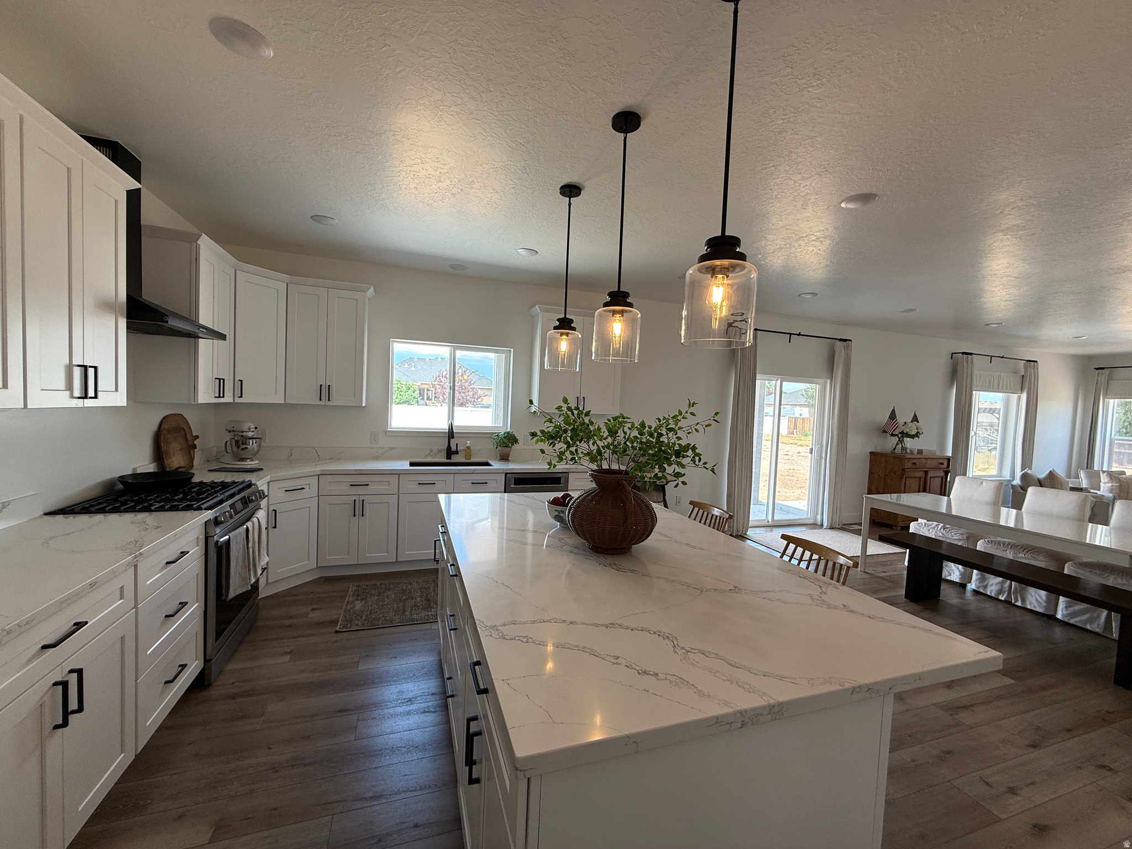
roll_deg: -2.1
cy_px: 424
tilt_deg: -1.8
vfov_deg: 85.7
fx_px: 458
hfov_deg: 102.1
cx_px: 566
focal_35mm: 14
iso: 64
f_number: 2.2
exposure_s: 1/120
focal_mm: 2.22
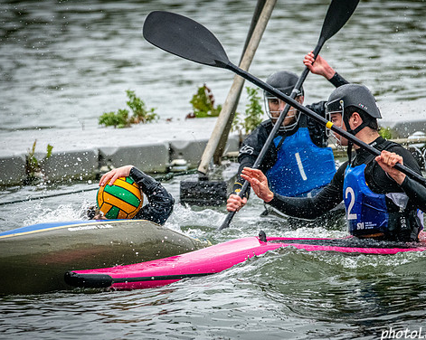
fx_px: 7584
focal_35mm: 602
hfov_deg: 3.2
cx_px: 167
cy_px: 222
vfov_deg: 2.6
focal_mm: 400
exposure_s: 1/2500
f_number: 8
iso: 3200
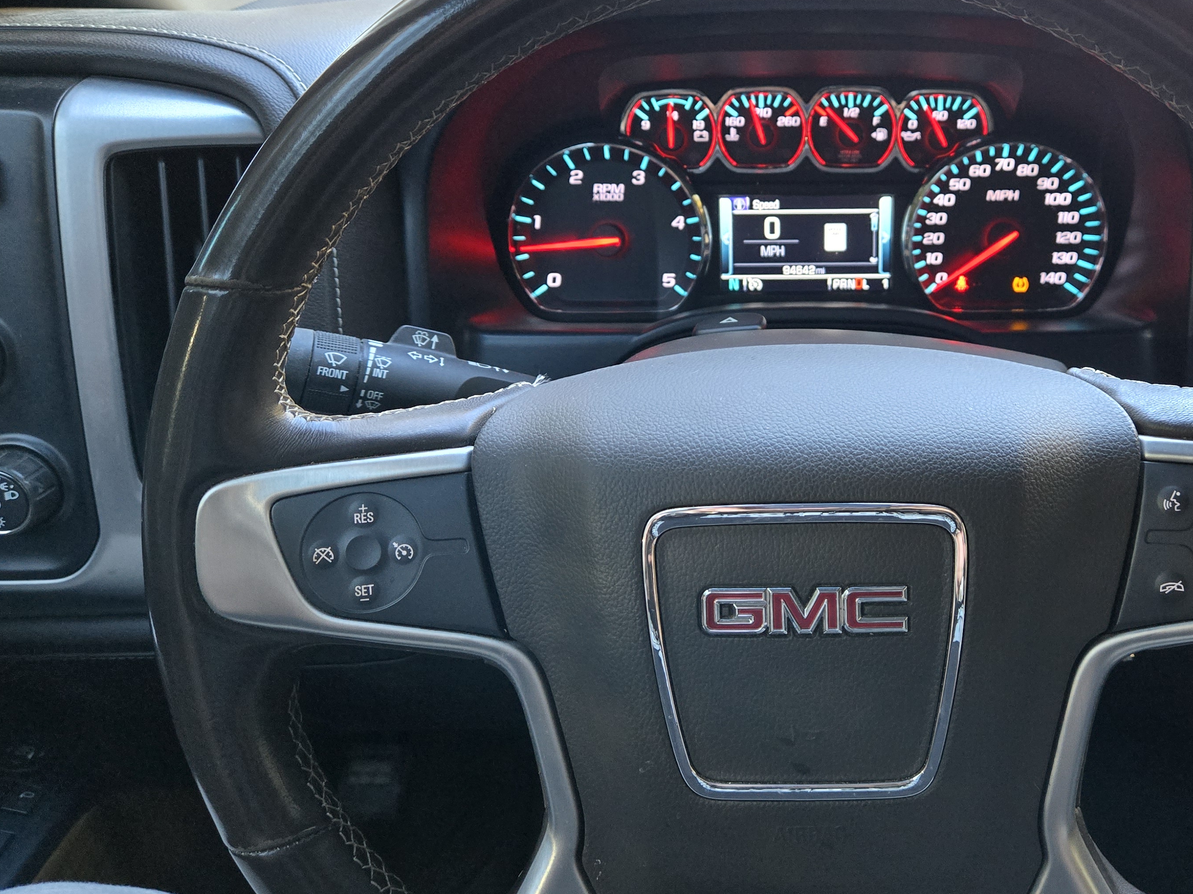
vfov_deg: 41.6
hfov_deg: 53.0
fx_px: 1172
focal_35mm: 34
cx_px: 786
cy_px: 366
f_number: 1.8
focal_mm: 5.4
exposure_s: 1/120
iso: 640
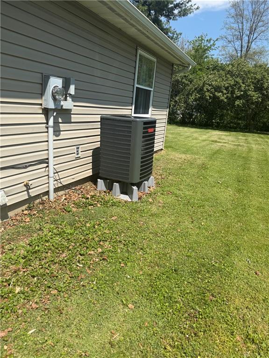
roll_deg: -6.0
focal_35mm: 24
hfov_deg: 56.8
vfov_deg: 71.6
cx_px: 134
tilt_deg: -15.3
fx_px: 249
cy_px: 179
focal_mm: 6.76
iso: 80
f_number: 1.78
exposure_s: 1/4167
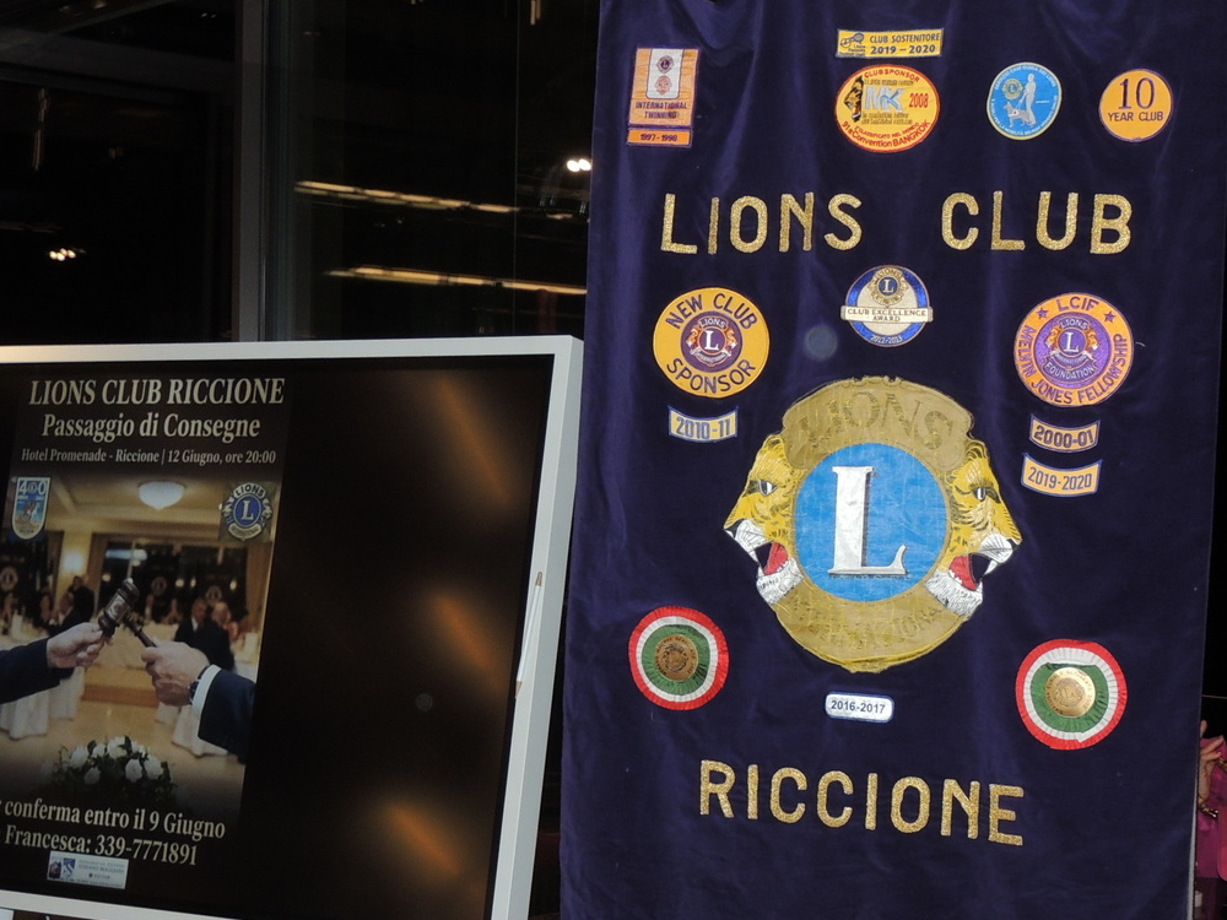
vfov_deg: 22.9
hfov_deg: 30.2
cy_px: 599
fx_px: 2269
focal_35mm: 64
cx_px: 681
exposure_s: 1/30
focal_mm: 7.1
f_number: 3.3
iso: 200
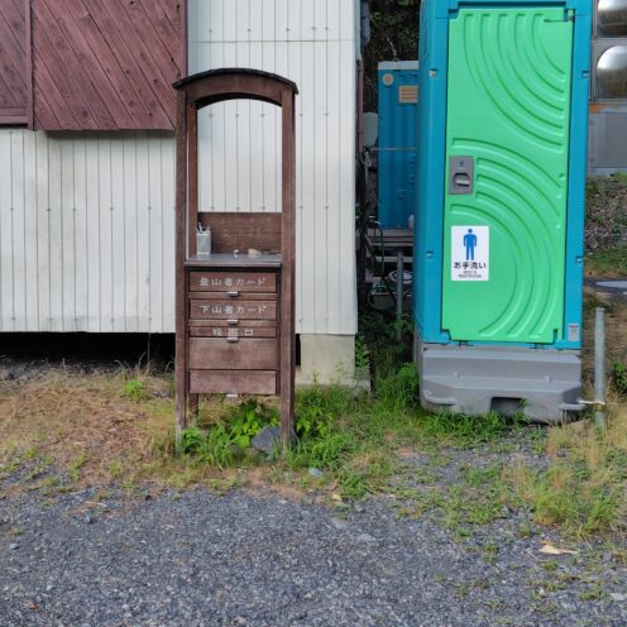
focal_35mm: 42
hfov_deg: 40.0
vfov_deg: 39.6
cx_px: 273
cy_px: 220
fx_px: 861
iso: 50
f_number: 1.9
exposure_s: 1/229
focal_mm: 5.6
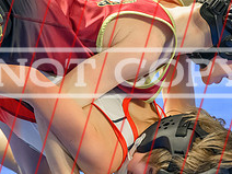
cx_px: 158
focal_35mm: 683
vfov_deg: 2.2
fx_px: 4578
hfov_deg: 2.9
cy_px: 124
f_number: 2.8
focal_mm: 200
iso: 3600
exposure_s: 1/640
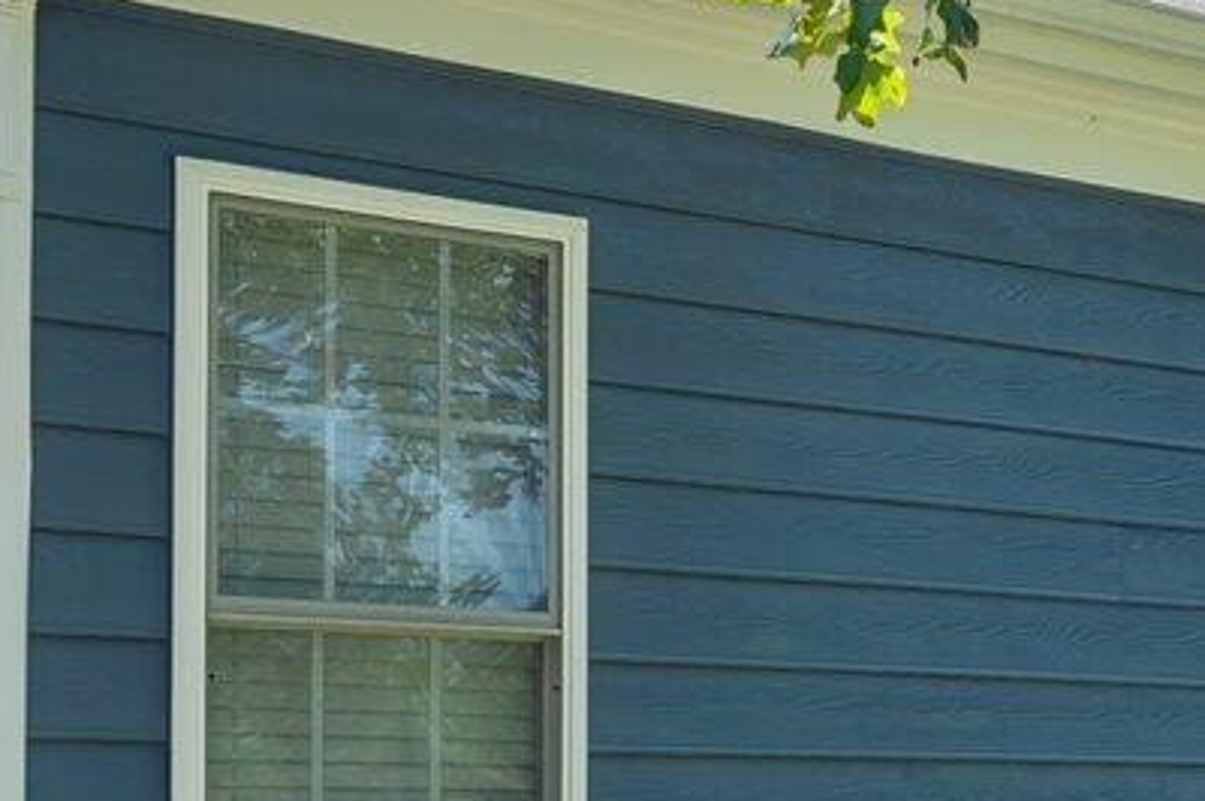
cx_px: 1172
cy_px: 745
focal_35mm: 82
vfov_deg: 16.4
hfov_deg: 23.8
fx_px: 2742
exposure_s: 1/160
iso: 200
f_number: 7.1
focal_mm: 16
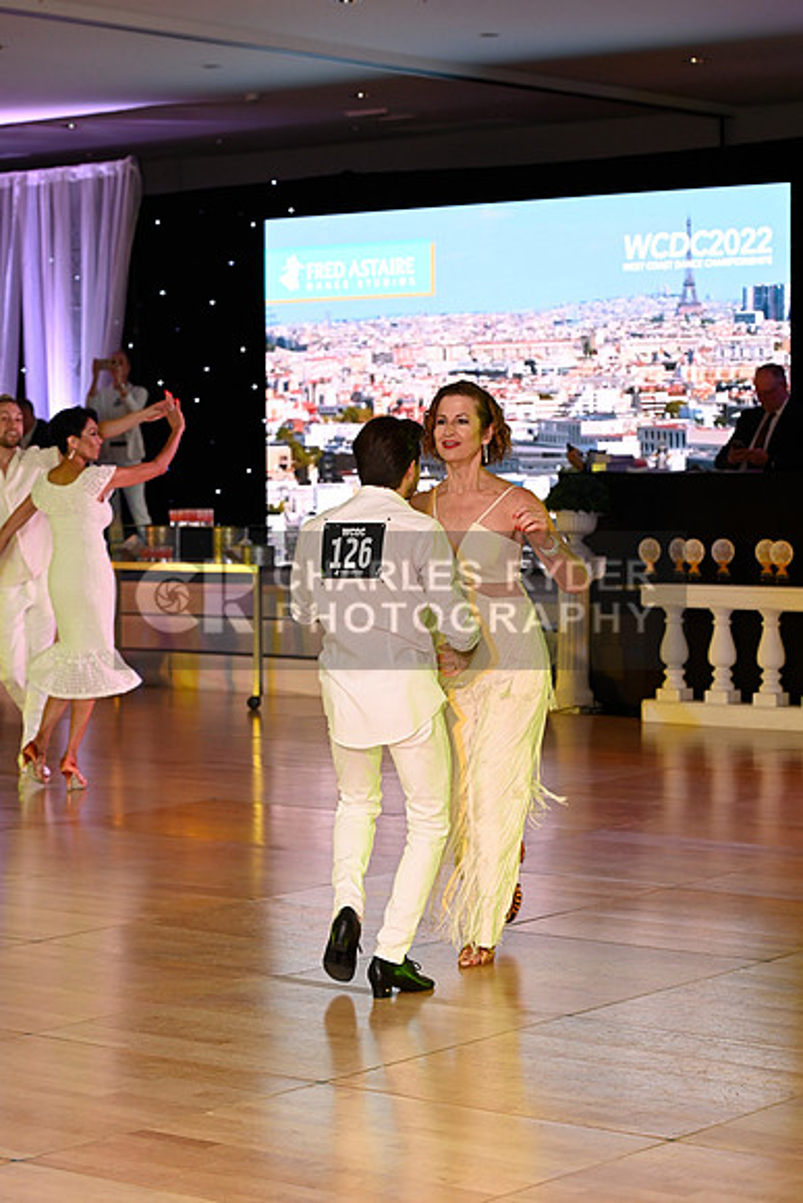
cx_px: 402
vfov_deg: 22.6
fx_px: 3009
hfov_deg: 15.2
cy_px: 602
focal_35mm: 90
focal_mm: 90
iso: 2000
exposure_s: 1/200
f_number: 5
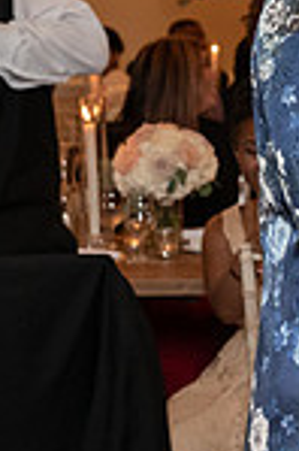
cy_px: 96
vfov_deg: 11.1
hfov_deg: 7.2
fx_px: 2310
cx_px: 582
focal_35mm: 185
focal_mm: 46
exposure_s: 1/200
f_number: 5.6
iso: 4000
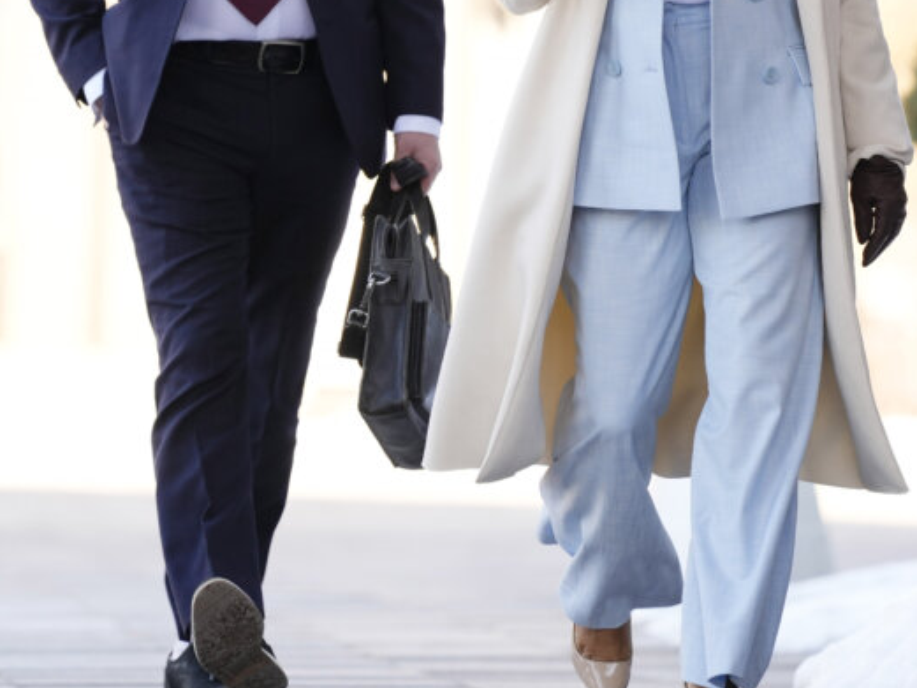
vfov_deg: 3.6
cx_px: 165
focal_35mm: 416
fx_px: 11023
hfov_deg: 4.8
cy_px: 32
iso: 320
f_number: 2.8
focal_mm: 188
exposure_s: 1/500
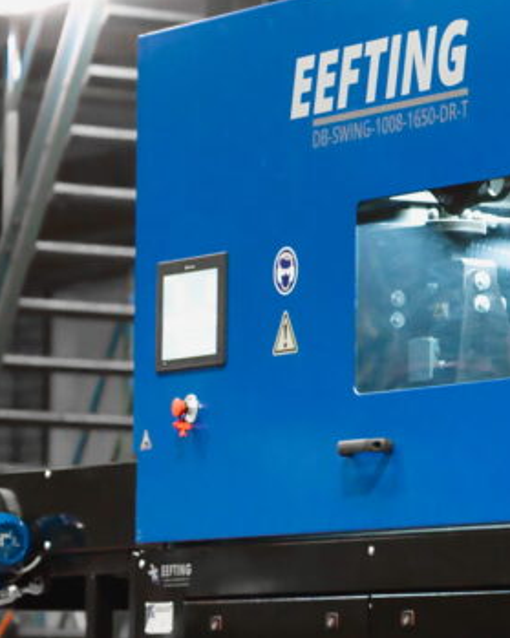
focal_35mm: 234
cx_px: 872
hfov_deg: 6.5
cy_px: 410
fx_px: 4417
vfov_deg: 8.3
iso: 1250
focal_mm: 85
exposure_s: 1/160
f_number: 2.8
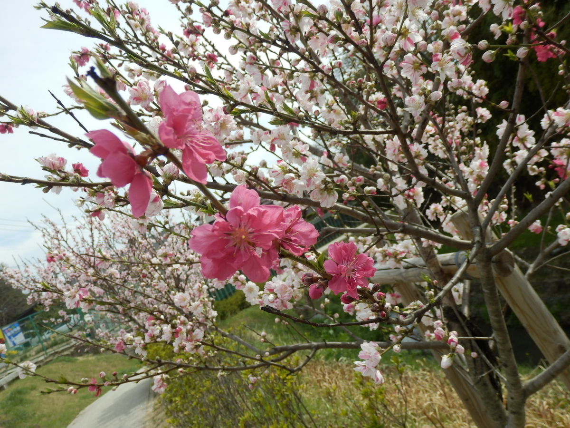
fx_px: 445
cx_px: 285
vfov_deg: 51.4
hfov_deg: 65.3
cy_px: 214
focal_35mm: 27
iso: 80
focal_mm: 5
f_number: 3.2
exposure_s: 1/800
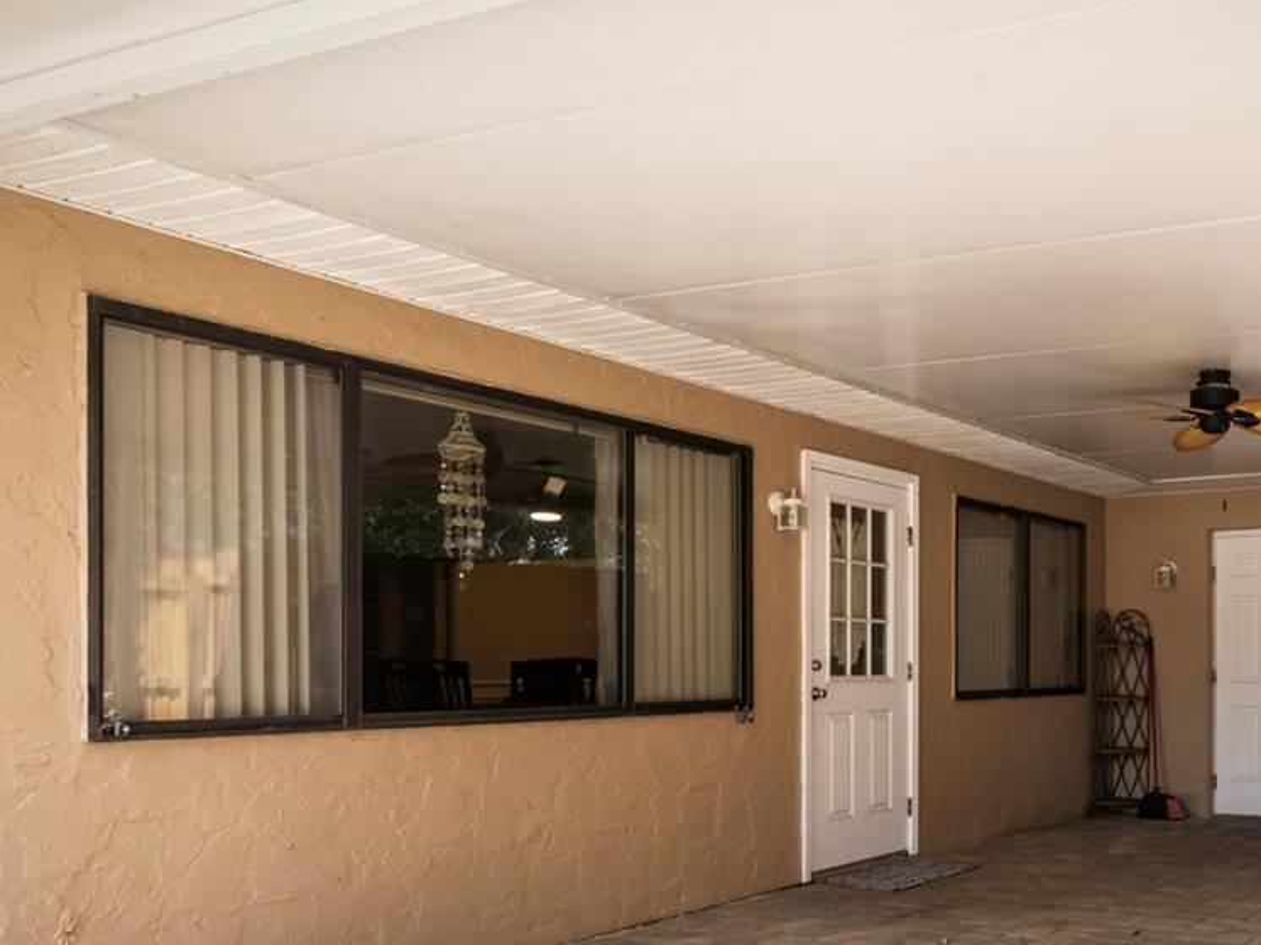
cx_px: 1163
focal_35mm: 34
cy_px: 710
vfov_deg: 40.5
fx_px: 1239
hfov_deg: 47.7
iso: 100
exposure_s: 1/60
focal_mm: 11
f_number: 8
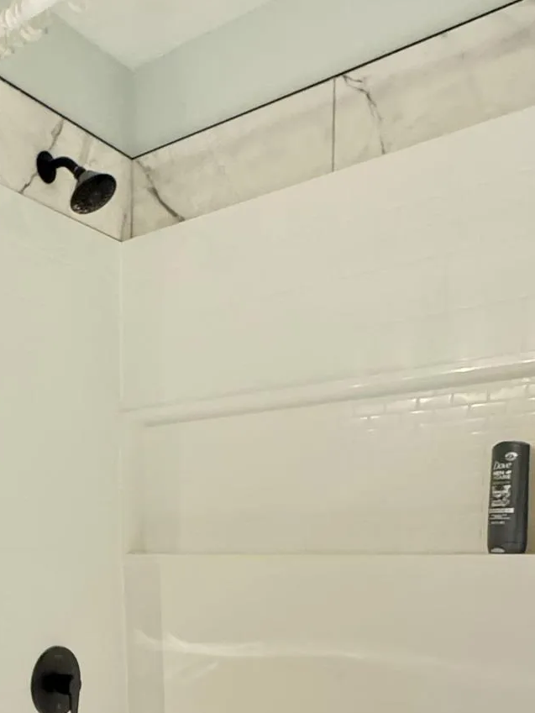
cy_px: 632
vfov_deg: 44.8
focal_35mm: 38
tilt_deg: -4.6
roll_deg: +1.4
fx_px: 783
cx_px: 31
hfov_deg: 35.0
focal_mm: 2.22
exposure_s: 1/60
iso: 1000
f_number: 2.2
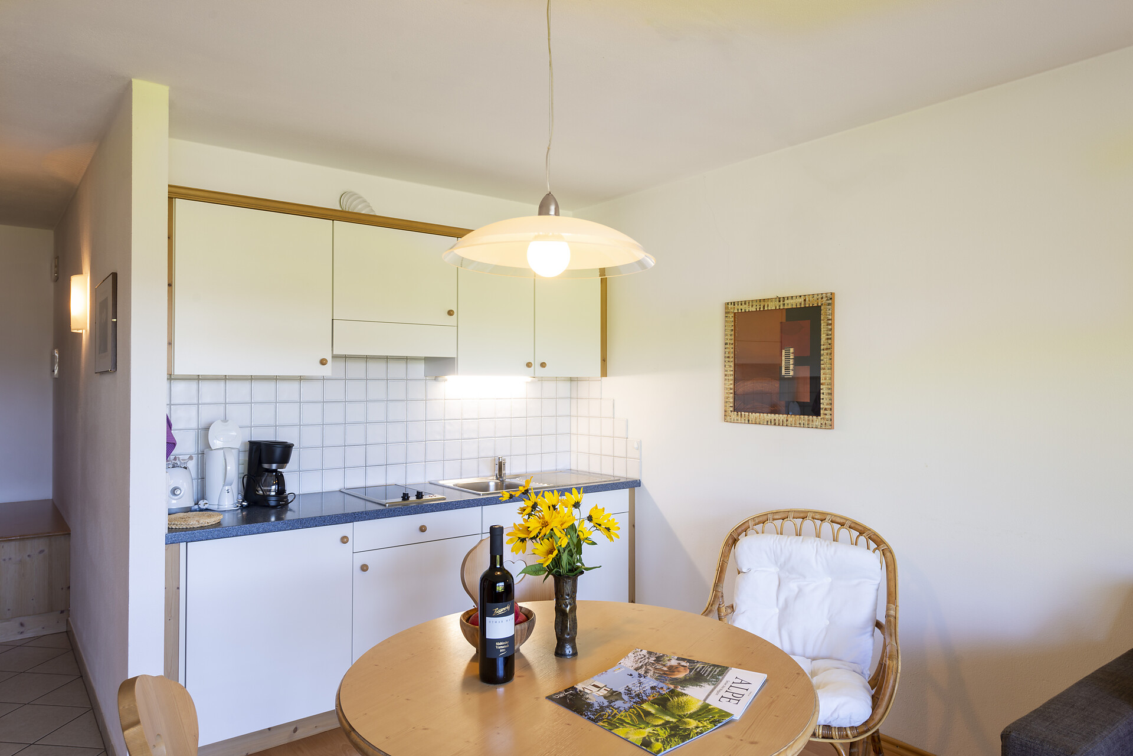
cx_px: 566
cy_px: 378
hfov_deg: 73.7
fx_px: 755
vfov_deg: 53.2
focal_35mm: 24
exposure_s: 1/3
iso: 100
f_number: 8
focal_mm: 24
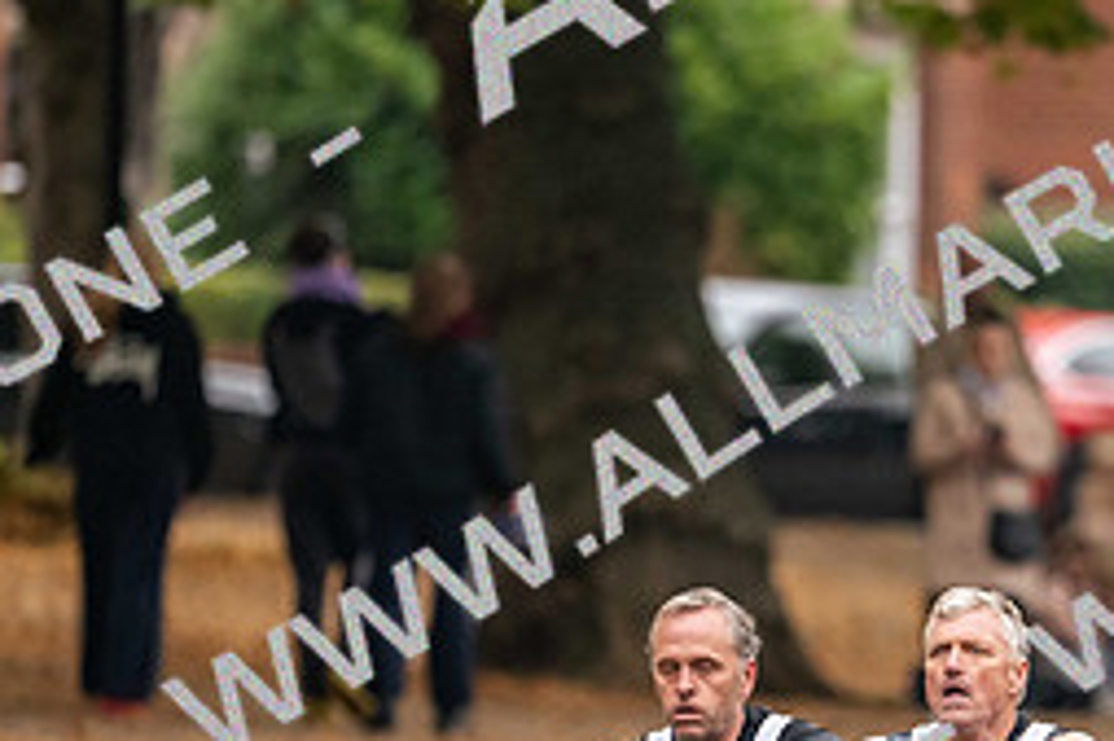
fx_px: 28264
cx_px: 706
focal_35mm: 914
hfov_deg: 2.3
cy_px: 765
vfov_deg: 1.5
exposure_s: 1/2500
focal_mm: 400
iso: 2800
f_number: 4.5
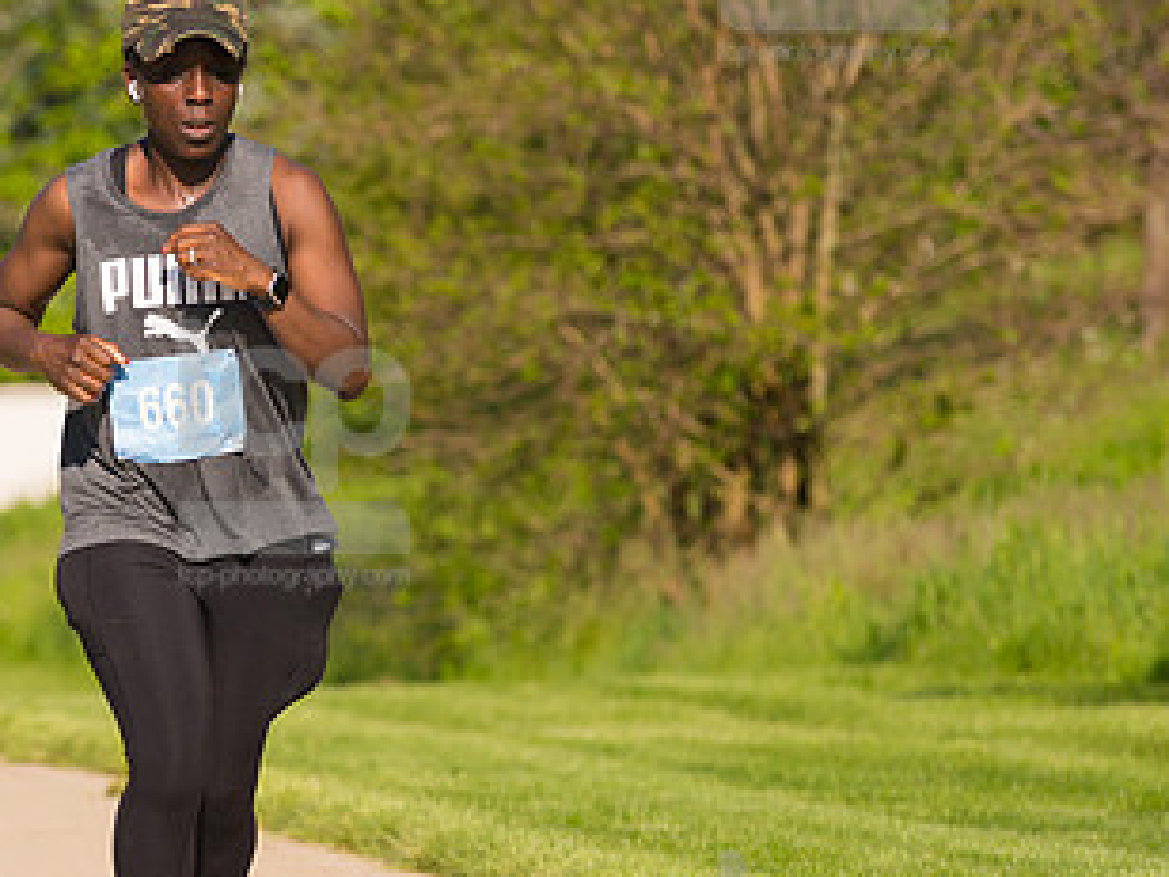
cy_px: 454
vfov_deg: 4.1
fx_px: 12225
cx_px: 296
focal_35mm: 362
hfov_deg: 5.5
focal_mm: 200
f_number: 5.6
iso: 400
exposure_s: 1/2000
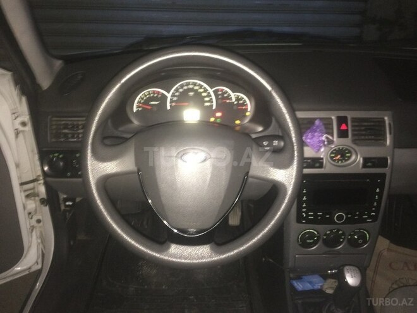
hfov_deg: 61.7
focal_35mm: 29
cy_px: 156
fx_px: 349
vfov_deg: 48.2
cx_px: 208
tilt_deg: -20.8
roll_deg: -2.3
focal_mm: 4.15
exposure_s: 1/17
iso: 200
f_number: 2.2
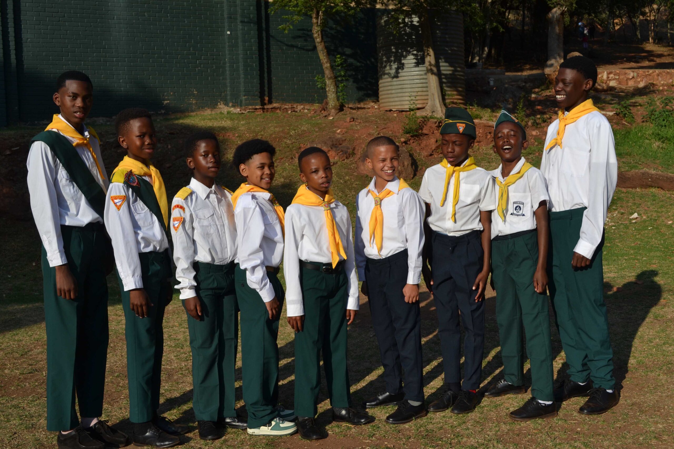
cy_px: 224
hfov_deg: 46.4
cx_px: 337
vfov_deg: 31.9
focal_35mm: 42
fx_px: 786
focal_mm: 28
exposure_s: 1/250
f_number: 8
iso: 100
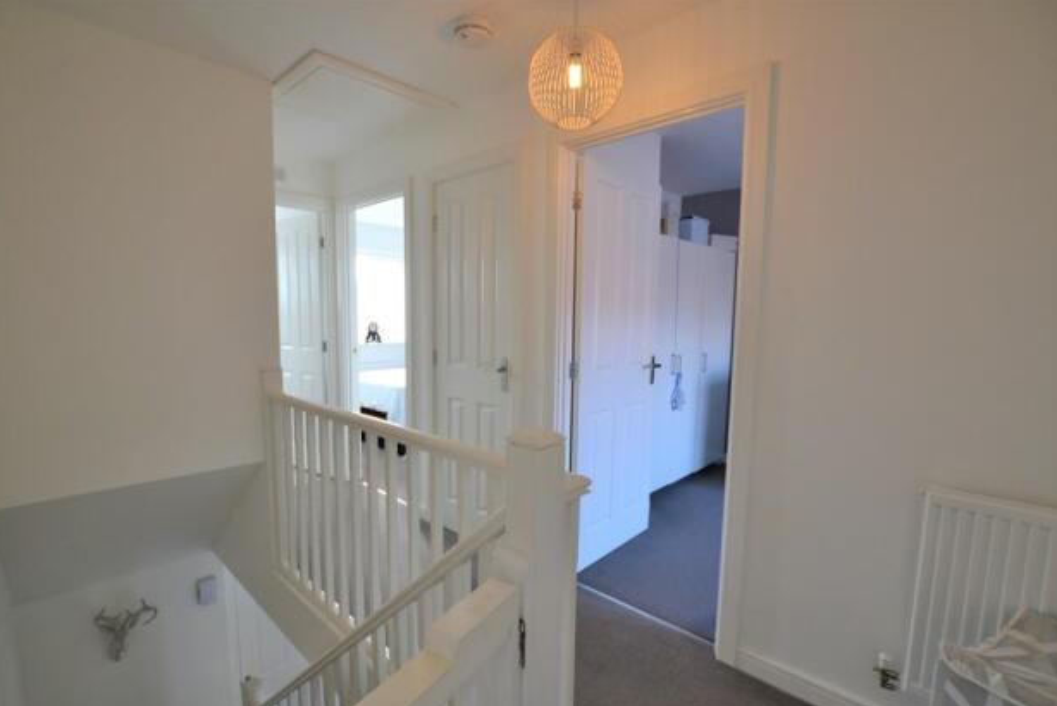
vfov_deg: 73.7
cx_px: 500
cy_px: 375
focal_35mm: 16
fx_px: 470
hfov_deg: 96.6
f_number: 4.5
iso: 400
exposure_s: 1/80
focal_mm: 10
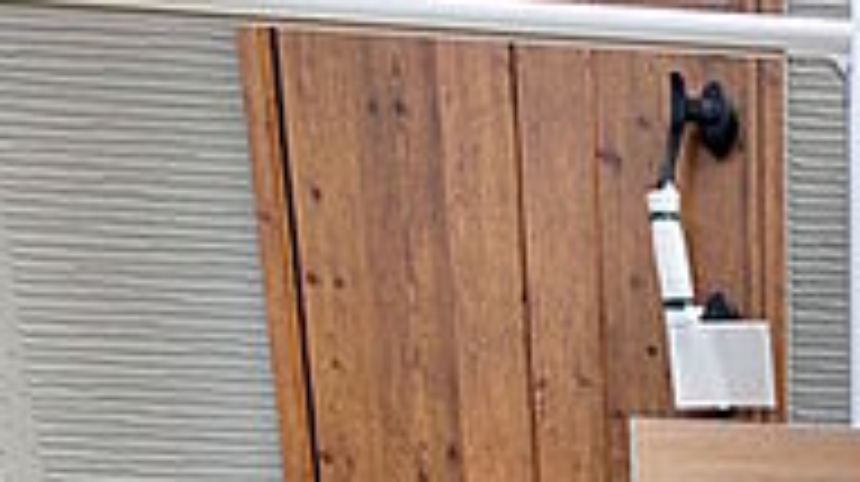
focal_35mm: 48
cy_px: 847
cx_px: 986
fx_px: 1094
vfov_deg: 19.3
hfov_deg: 35.5
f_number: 2.2
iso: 47
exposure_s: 1/1188
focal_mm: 1.83
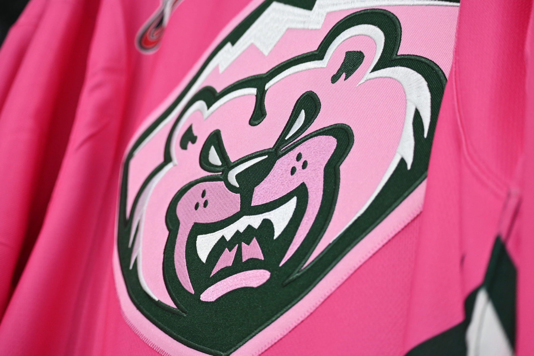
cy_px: 178
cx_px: 267
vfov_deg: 18.2
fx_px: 1112
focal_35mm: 75
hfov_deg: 27.0
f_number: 4.5
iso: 720
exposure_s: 1/125
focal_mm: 50
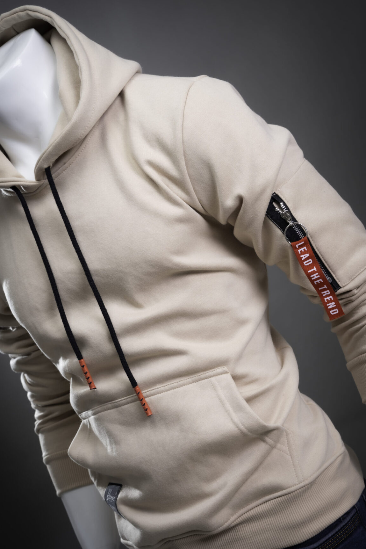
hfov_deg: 19.5
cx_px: 178
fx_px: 1067
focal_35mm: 70
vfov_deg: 28.8
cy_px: 277
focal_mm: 67
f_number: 9
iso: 100
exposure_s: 1/200
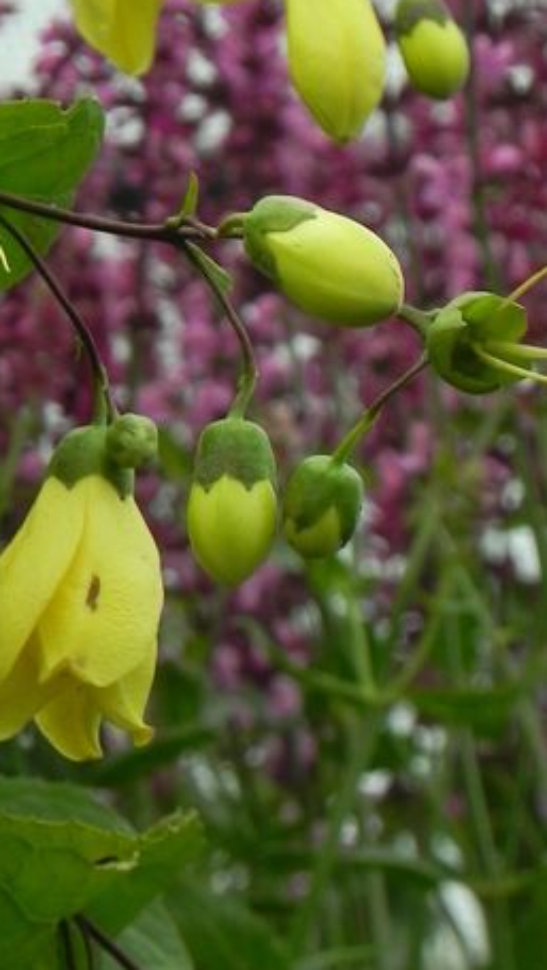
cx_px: 6
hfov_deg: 3.0
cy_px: 364
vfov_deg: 5.3
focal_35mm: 405
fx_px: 10428
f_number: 5
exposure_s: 1/60
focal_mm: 37.7
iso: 160
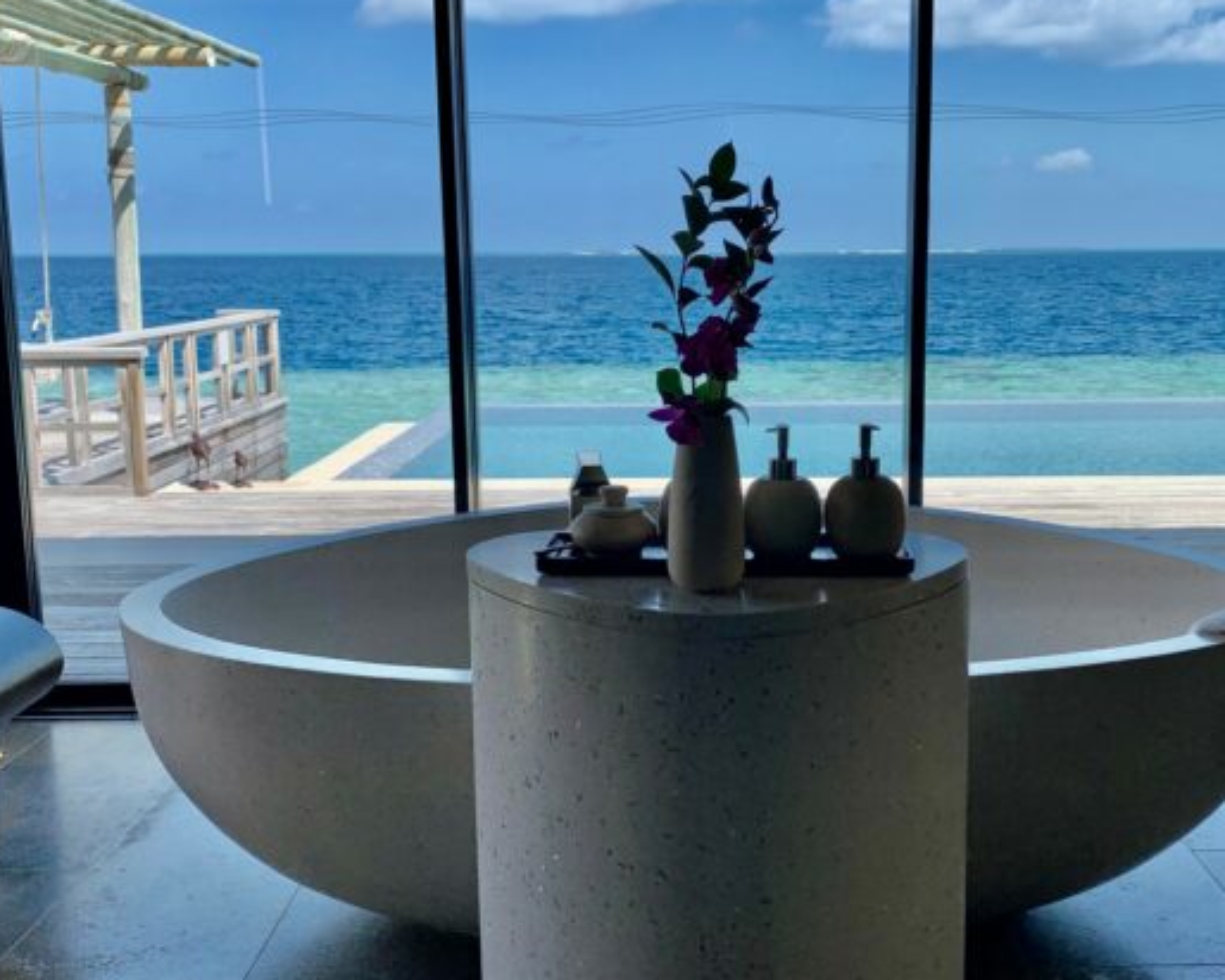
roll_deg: -0.7
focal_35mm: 37
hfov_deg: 48.9
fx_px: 1341
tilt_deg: -7.6
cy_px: 470
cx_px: 714
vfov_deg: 40.1
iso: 25
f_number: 1.8
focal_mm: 4.25
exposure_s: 1/1718
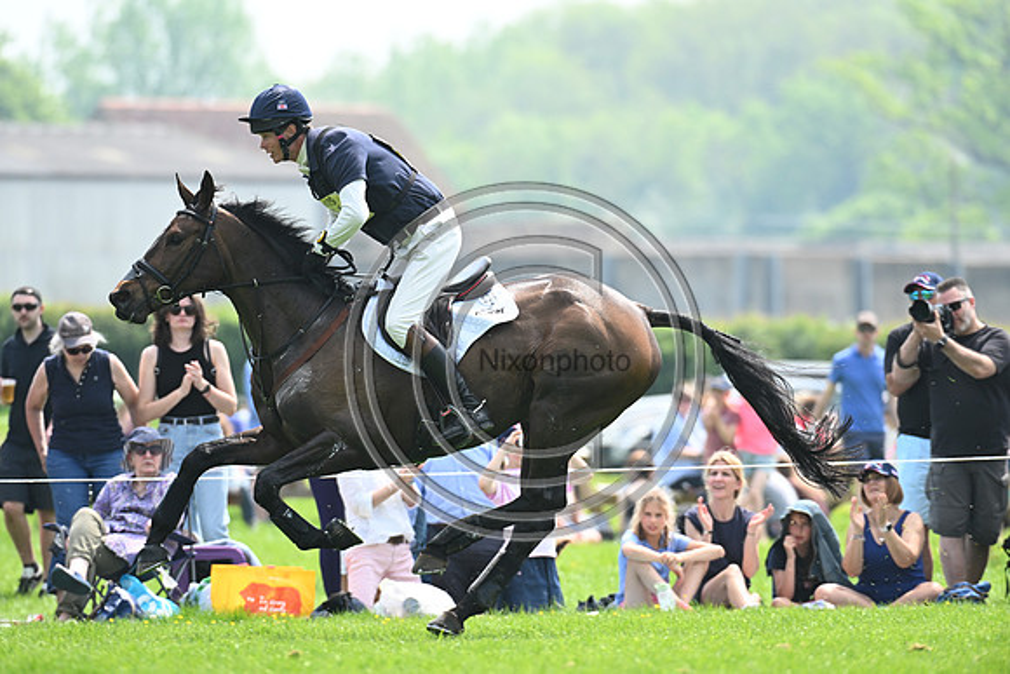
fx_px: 11224
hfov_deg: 5.2
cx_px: 505
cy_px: 337
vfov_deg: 3.4
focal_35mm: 400
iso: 720
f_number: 5.6
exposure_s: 1/1250
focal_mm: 400
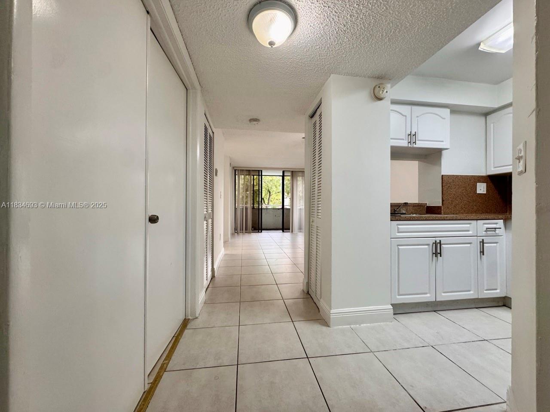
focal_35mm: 14
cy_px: 206
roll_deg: -0.5
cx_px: 275
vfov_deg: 85.7
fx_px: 222
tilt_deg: -0.5
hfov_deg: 102.1
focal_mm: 2.22
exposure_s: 1/120
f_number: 2.2
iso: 200
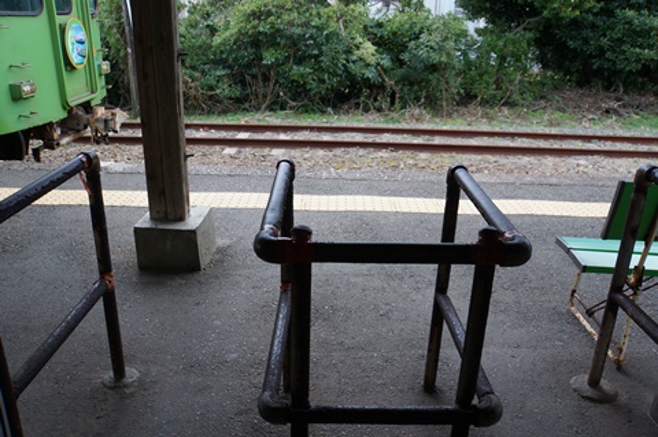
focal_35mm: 31
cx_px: 329
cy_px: 218
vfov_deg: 42.7
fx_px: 559
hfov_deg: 61.0
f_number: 4
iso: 125
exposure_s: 1/60
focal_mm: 20.4
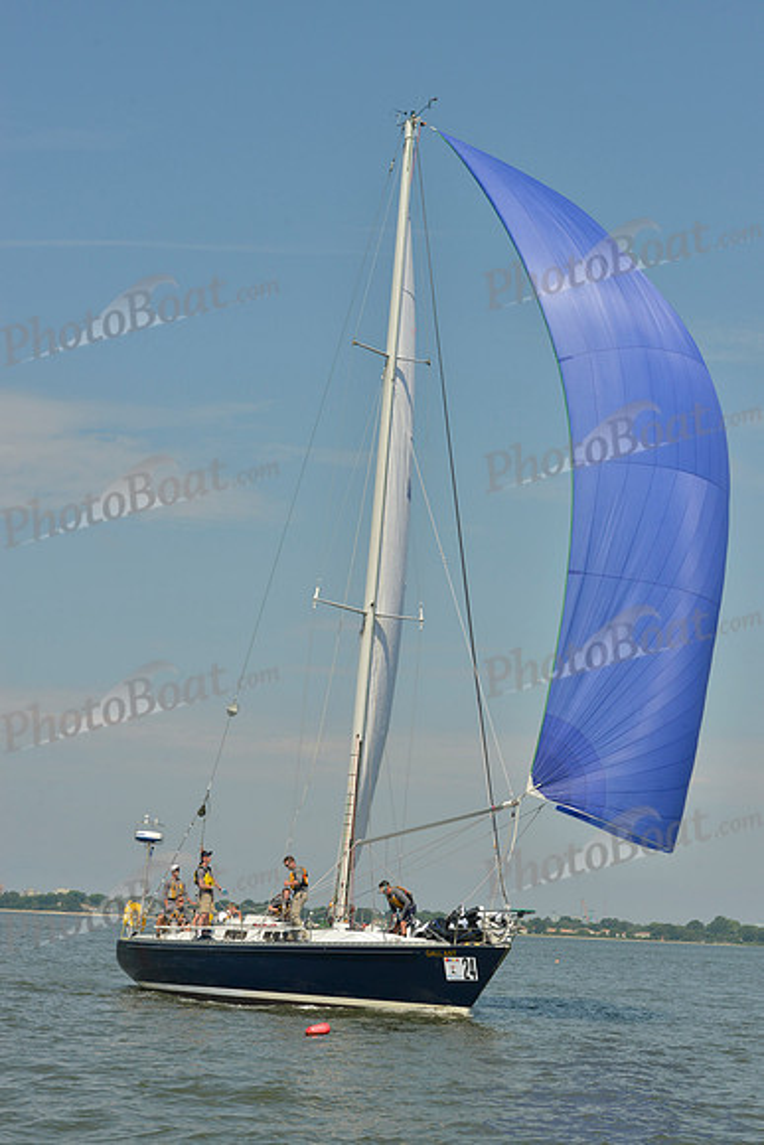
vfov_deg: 28.8
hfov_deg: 19.5
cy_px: 572
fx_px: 2227
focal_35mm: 70
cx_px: 382
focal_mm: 70
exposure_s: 1/800
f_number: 11
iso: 280
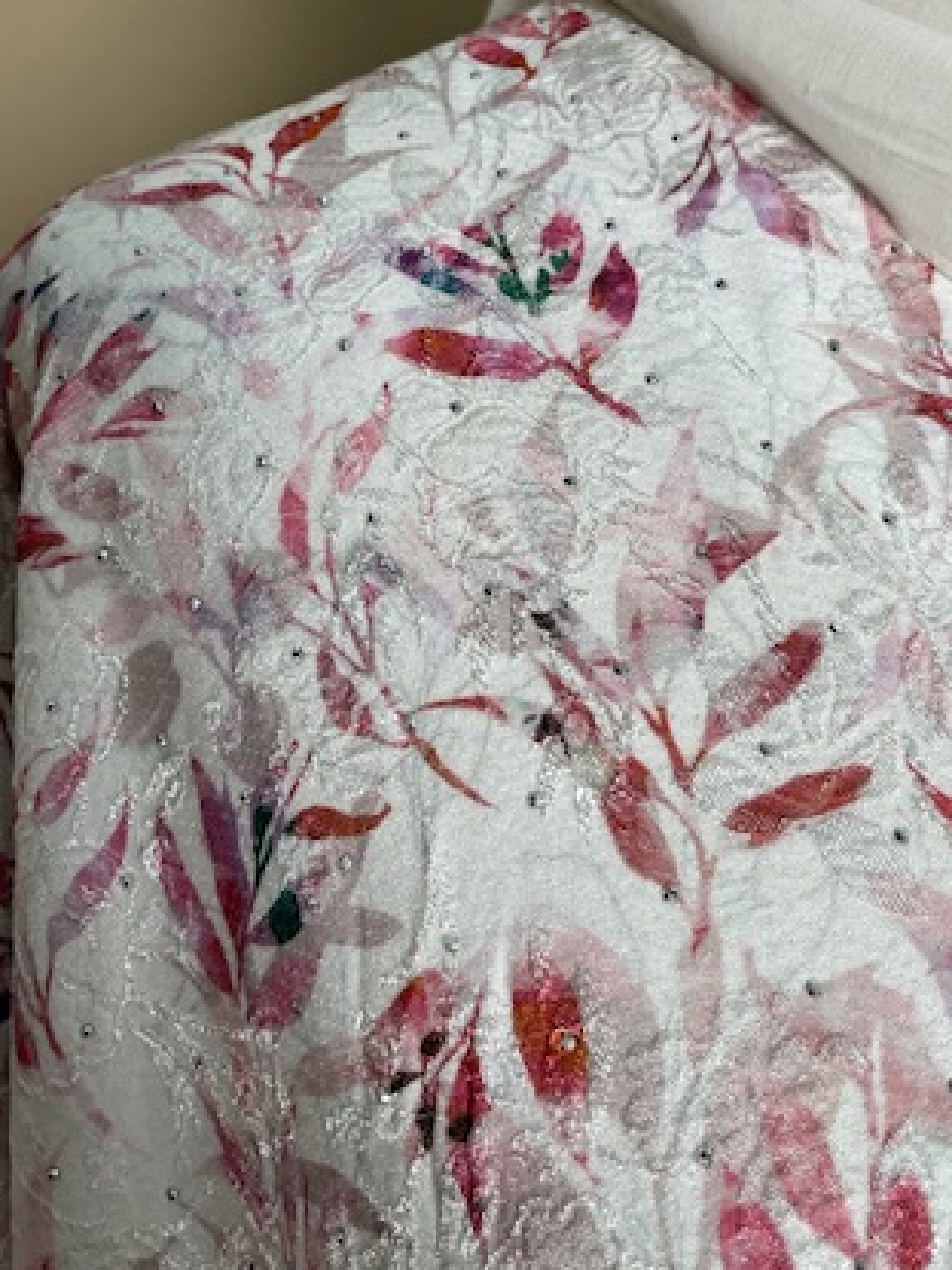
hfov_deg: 35.9
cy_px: 342
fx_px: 1467
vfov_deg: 45.4
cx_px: 445
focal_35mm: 40
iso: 100
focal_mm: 5.1
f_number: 1.6
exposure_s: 1/121
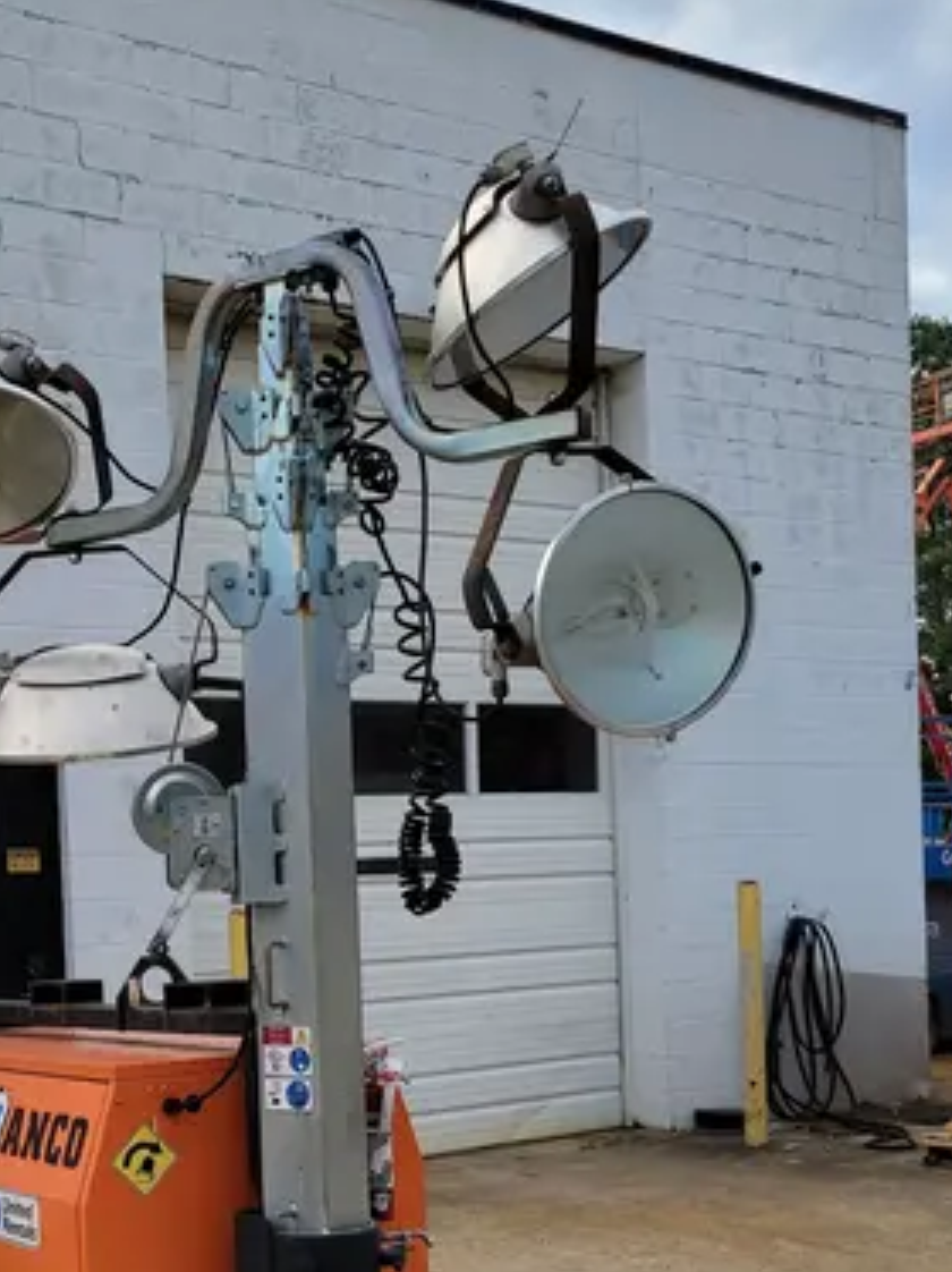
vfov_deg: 36.8
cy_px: 917
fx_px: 1872
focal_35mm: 51
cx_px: 248
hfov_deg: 28.2
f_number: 1.8
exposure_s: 1/2071
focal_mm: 5.4
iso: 40
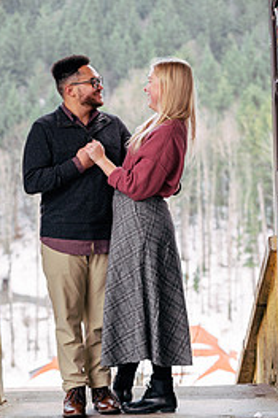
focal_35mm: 154
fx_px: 1786
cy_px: 205
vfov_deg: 13.3
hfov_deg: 8.9
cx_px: 125
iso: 250
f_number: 5
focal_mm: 90
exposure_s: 1/80
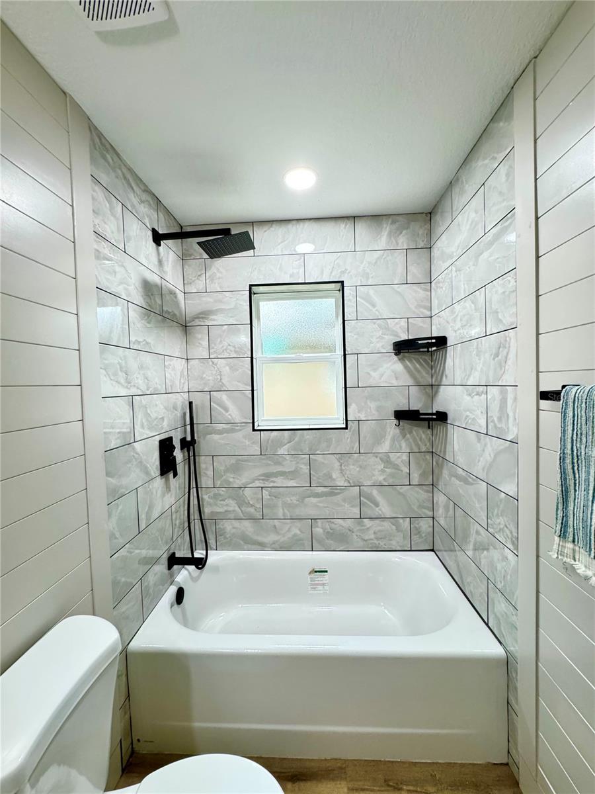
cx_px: 298
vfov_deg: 102.1
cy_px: 397
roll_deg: +1.9
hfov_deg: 85.7
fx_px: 321
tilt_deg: -2.5
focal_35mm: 14
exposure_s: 1/60
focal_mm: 2.22
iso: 250
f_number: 2.2
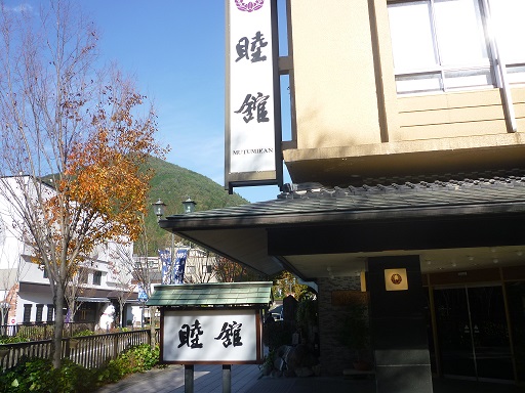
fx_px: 440
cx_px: 262
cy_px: 196
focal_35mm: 29
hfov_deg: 61.7
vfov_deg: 48.2
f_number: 3.3
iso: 80
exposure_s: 1/400
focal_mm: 5.2
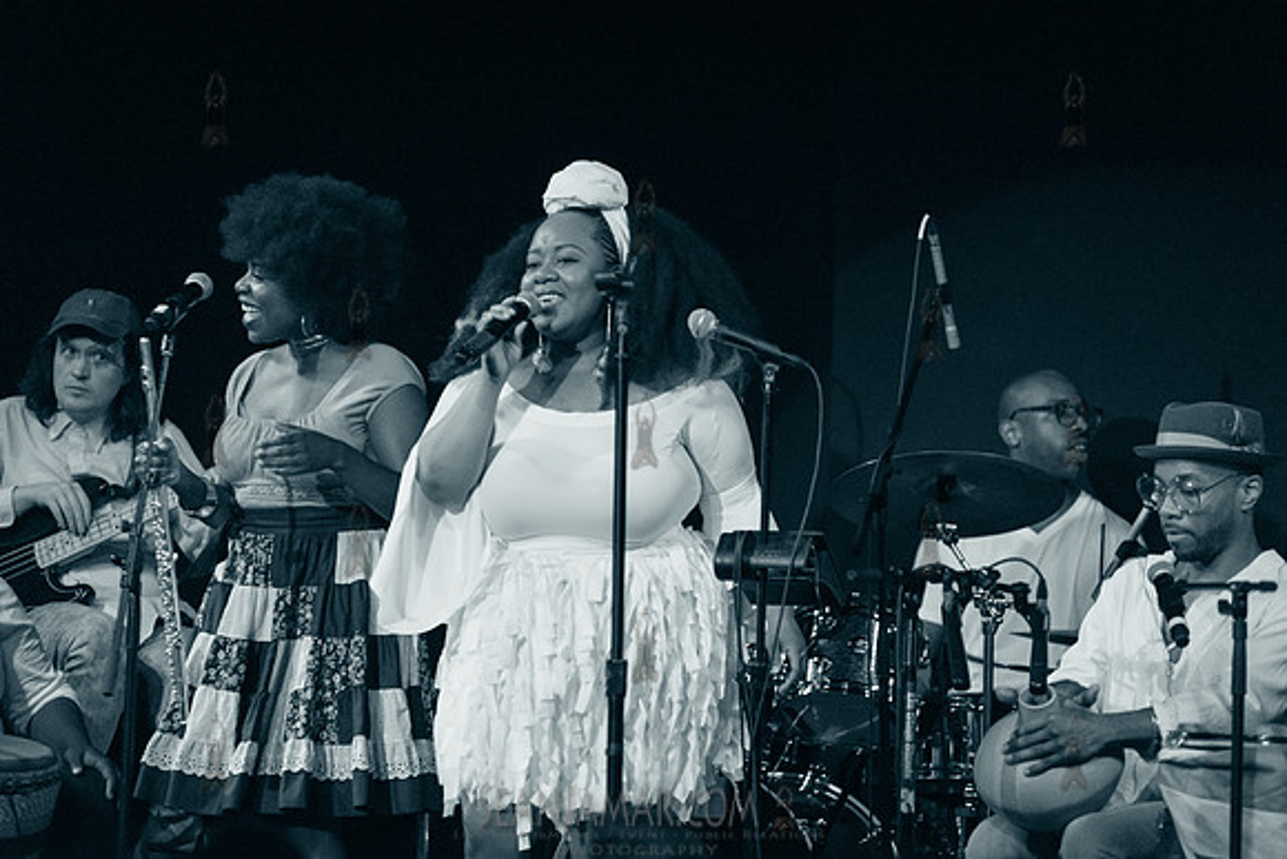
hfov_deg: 11.1
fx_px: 6615
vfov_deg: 7.4
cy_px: 430
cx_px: 644
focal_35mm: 185
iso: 4000
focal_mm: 185
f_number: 2.8
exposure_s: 1/320
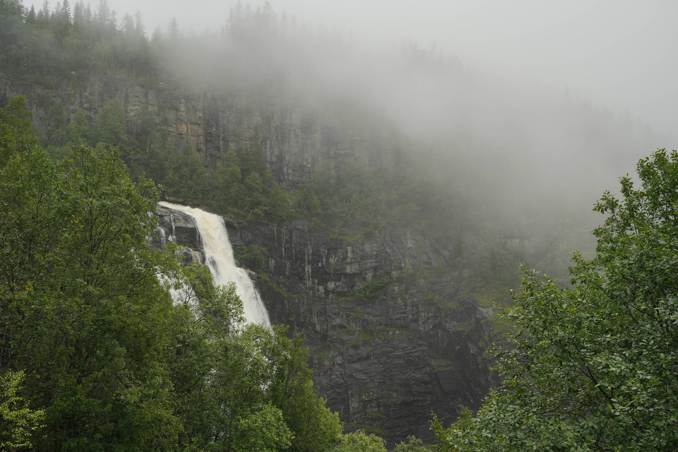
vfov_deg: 43.6
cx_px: 339
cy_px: 226
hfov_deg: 61.9
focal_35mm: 30
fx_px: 565
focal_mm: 30
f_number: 10
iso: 160
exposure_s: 1/60
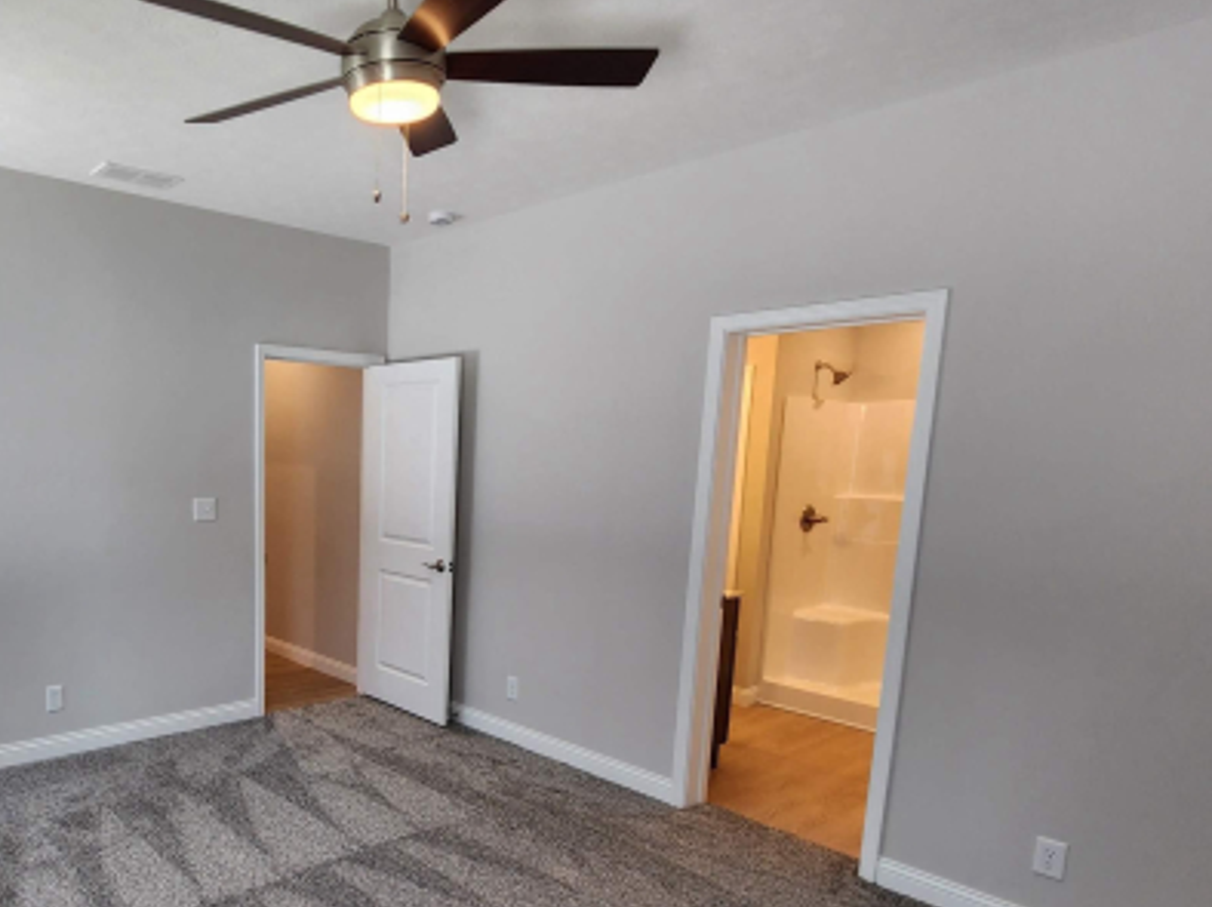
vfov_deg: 60.1
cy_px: 578
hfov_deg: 72.6
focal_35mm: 22
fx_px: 770
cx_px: 346
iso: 80
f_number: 2.2
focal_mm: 2.2
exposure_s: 1/60
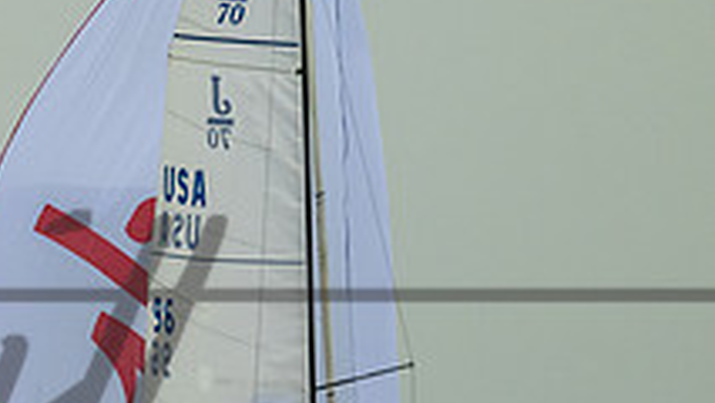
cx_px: -283
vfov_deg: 2.6
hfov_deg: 4.5
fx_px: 9047
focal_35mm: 477
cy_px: 222
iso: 800
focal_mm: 130
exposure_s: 1/3200
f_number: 9
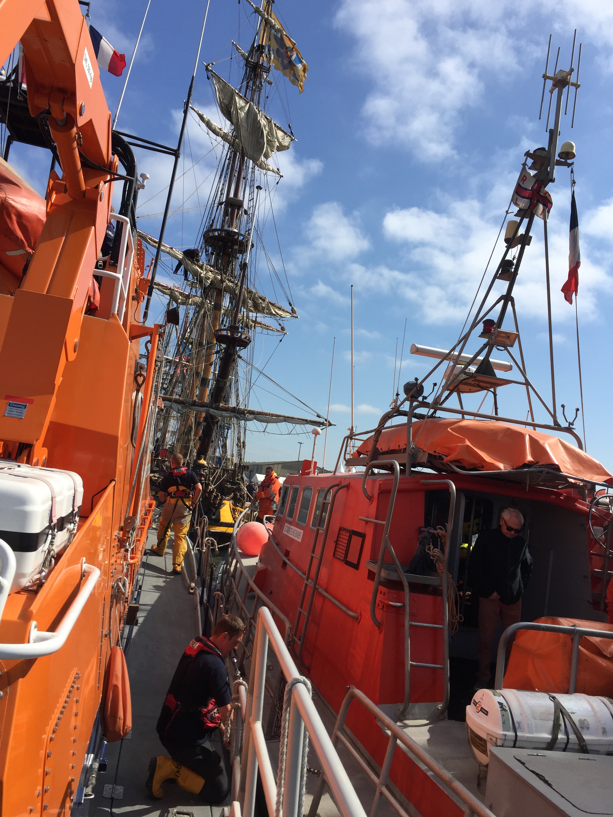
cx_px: 306
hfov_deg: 48.2
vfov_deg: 61.7
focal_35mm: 29
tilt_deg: +7.6
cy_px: 408
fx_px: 685
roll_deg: -8.2
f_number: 2.2
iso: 32
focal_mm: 4.15
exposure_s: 1/2639
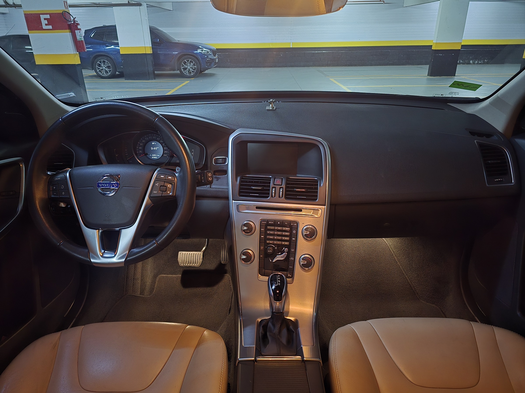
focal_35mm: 23
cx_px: 262
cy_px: 196
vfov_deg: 58.9
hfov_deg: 73.9
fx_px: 349
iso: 2000
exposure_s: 1/24
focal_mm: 6.3
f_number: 1.7
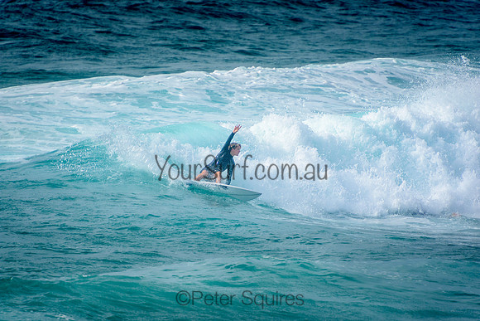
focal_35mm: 600
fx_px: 8001
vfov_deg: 2.3
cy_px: 160
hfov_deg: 3.4
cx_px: 240
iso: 280
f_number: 5.6
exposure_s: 1/2000
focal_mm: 400
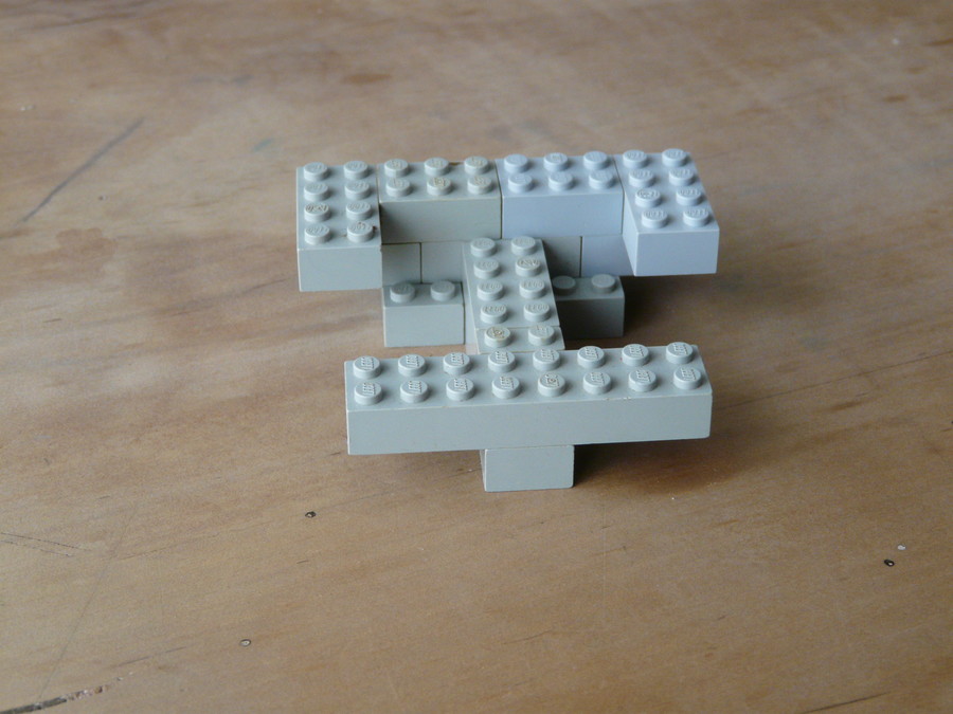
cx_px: 476
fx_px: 1817
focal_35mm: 66
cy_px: 357
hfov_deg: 29.4
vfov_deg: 22.3
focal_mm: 10.8
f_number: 3.2
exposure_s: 1/6
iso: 200
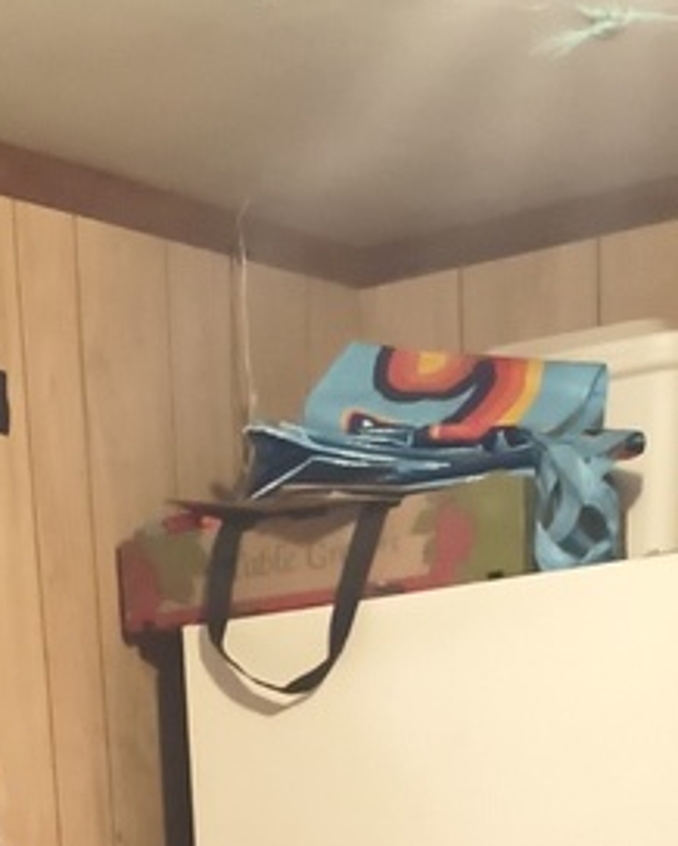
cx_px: 47
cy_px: 1428
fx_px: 2330
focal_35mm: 93
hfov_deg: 16.3
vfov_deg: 17.5
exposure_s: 1/30
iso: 3151
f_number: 1.8
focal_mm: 5.56
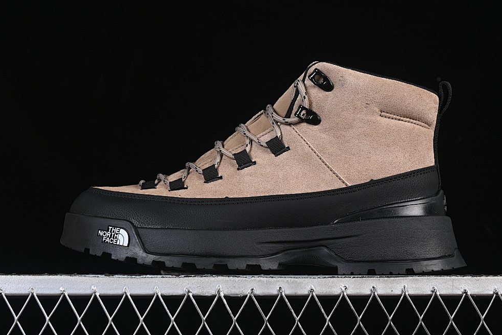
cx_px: 260
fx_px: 1157
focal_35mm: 83
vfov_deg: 16.5
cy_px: 160
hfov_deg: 24.5
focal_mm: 50
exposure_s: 1/60
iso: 160
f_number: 7.1
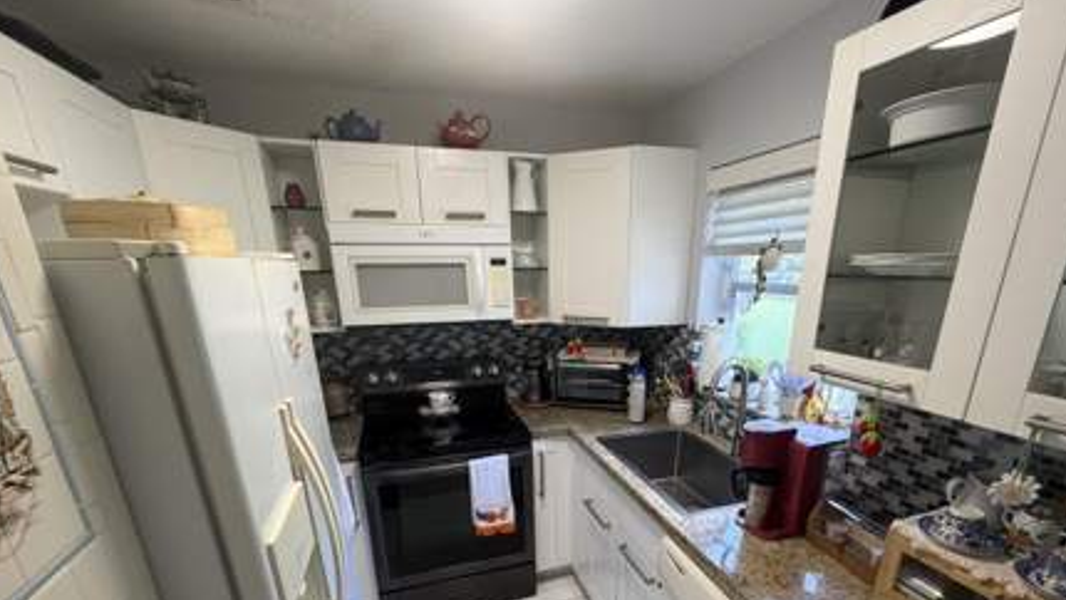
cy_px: 425
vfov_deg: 61.5
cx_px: 568
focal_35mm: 17
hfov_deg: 95.8
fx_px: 481
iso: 200
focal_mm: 2.22
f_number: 2.2
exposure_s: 1/60
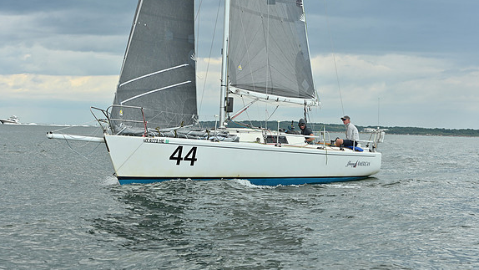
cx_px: 239
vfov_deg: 13.3
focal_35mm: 91
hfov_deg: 23.4
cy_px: 116
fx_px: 1156
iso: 250
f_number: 6.3
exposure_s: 1/640
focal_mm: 86
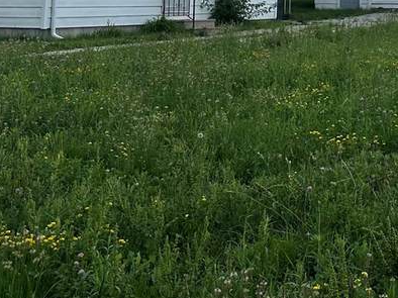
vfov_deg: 16.9
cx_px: 351
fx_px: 896
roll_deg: -0.3
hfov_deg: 24.4
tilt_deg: +10.0
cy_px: -164
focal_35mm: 78
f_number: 1.78
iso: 80
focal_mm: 6.86
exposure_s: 1/7576
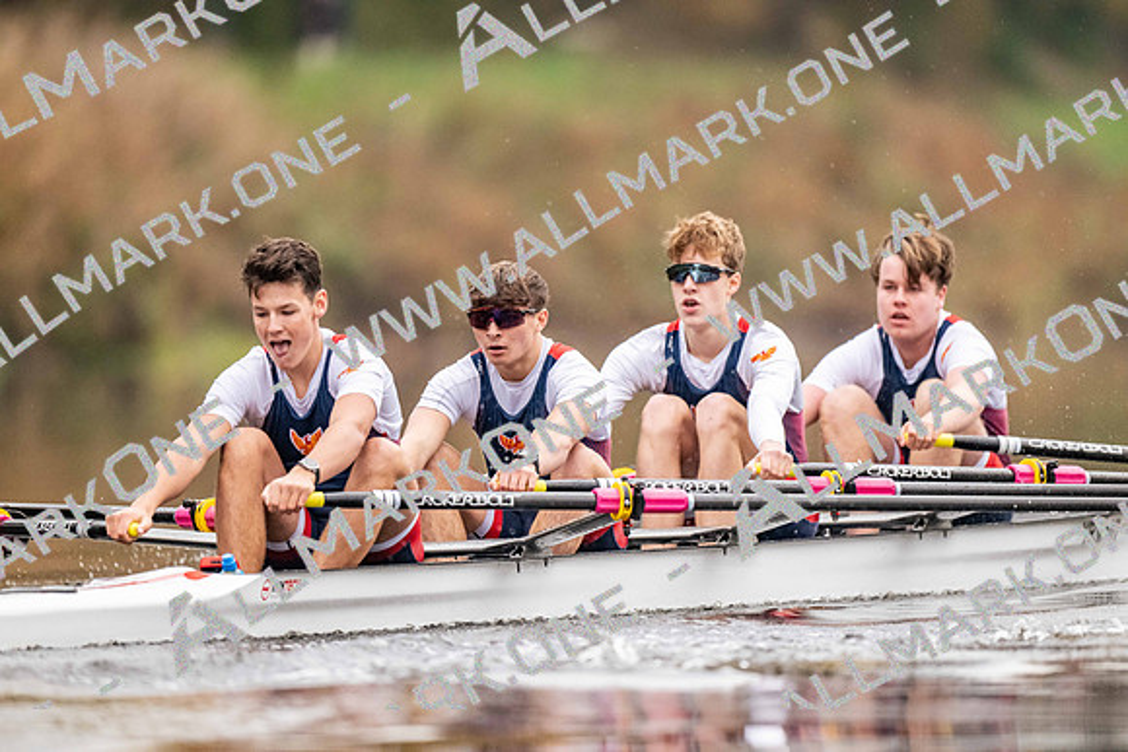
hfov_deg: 3.4
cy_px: 376
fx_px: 18804
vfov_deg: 2.3
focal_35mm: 600
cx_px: 564
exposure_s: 1/2500
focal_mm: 600
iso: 4500
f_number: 4
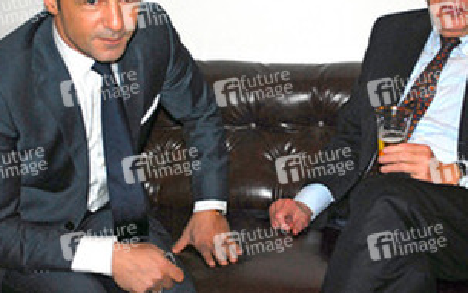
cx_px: 272
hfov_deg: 28.5
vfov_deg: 18.1
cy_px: 127
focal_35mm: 72
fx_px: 919
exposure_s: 1/80
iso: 800
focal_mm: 32
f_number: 4.8
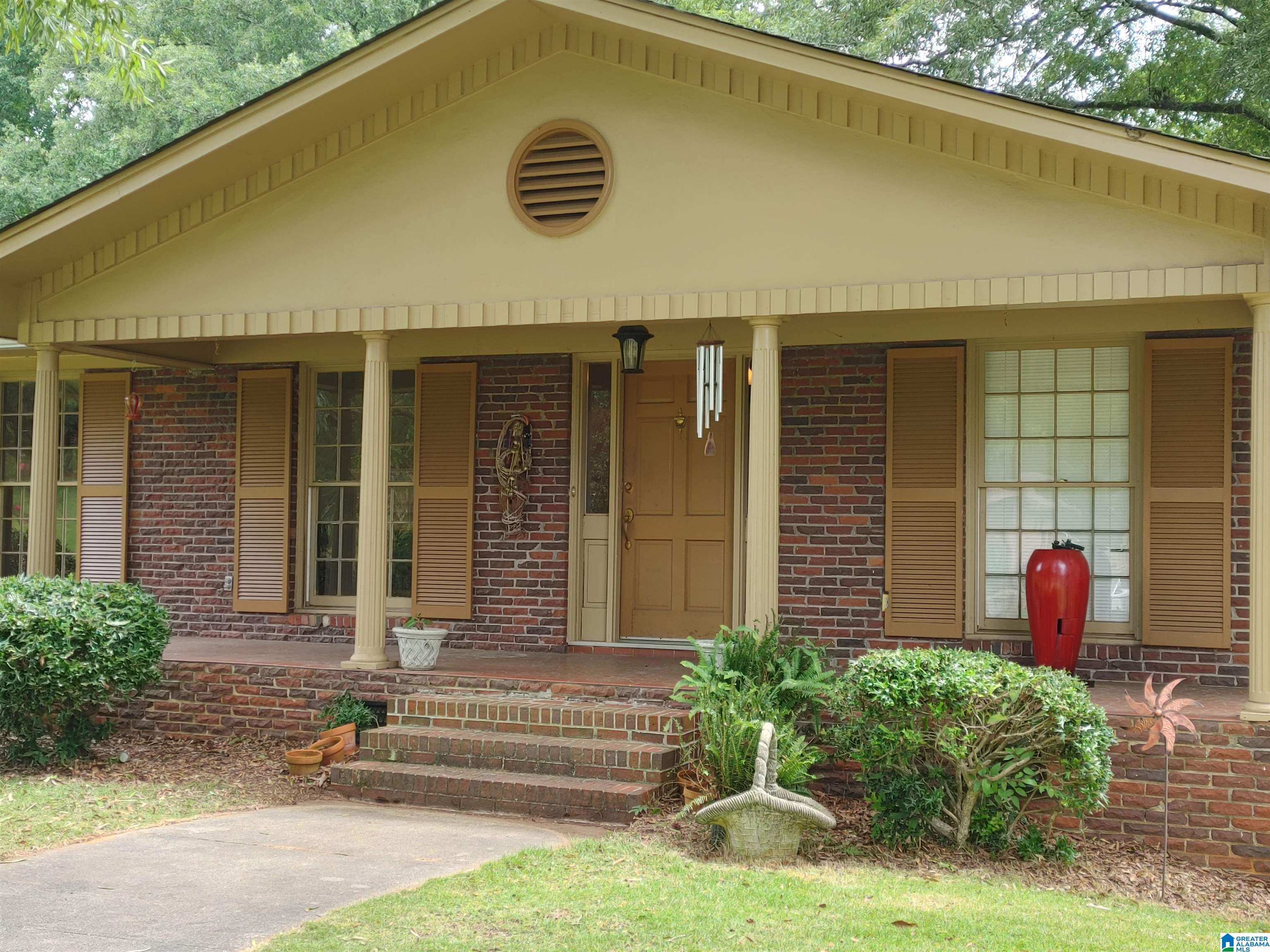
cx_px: 635
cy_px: 476
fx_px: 1614
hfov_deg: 42.9
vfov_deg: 32.9
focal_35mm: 44
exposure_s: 1/168
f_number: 1.8
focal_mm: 5.58
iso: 50
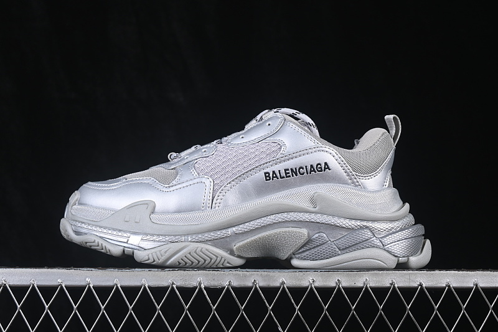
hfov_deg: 27.0
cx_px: 249
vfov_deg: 18.2
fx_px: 1037
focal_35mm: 75
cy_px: 166
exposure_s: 1/80
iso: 160
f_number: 8
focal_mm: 50
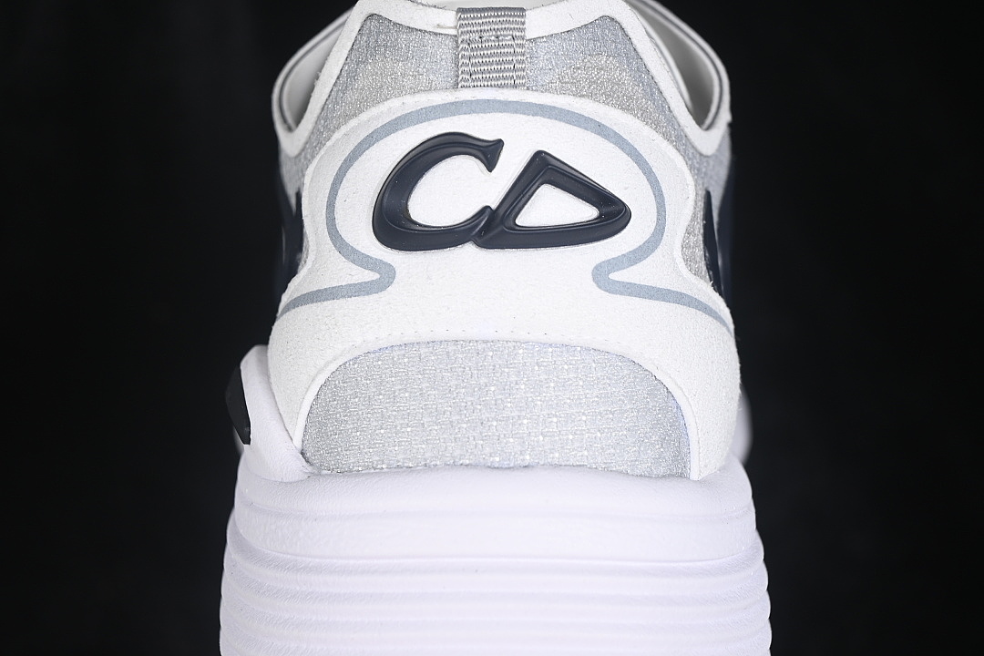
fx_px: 2050
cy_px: 328
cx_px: 492
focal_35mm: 75
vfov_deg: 18.2
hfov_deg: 27.0
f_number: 7.1
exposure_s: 1/80
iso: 160
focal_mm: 50
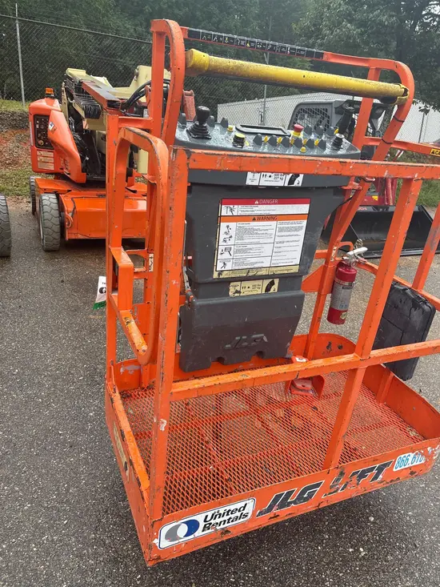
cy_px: 294
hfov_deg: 53.1
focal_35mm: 26
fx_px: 441
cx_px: 220
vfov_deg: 67.3
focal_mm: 5.96
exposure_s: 1/286
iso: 50
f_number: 1.6
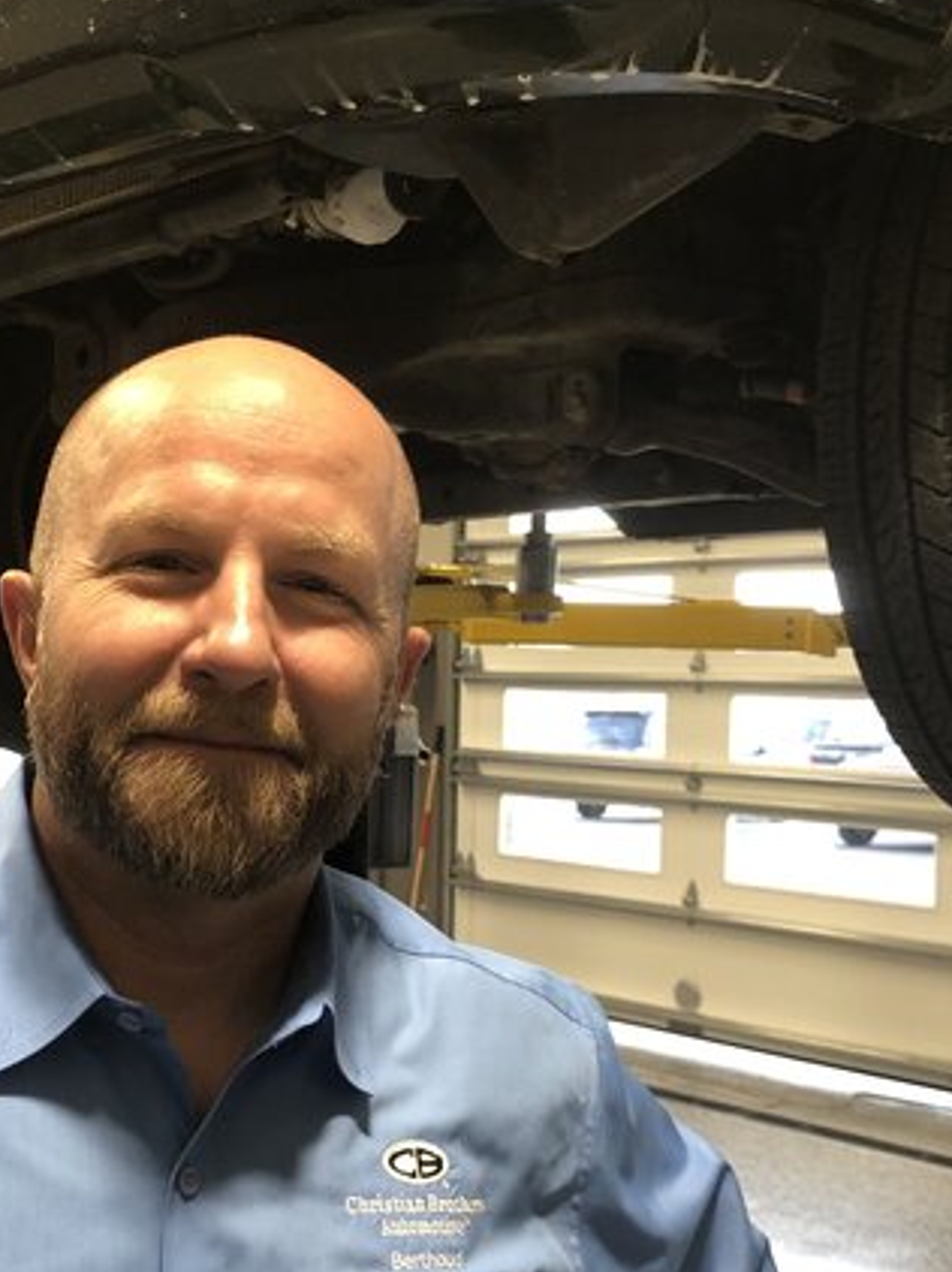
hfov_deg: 28.2
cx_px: 253
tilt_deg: -4.0
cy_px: 823
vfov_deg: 37.2
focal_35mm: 51
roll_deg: -0.9
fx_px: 1872
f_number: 1.8
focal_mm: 4
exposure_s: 1/24
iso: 40
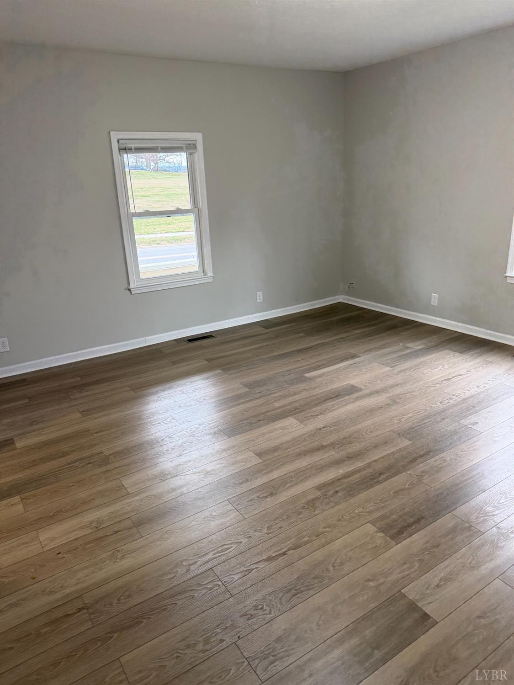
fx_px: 475
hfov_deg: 56.8
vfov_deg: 71.6
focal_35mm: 24
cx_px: 257
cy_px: 342
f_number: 1.78
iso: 400
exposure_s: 1/120
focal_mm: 6.76
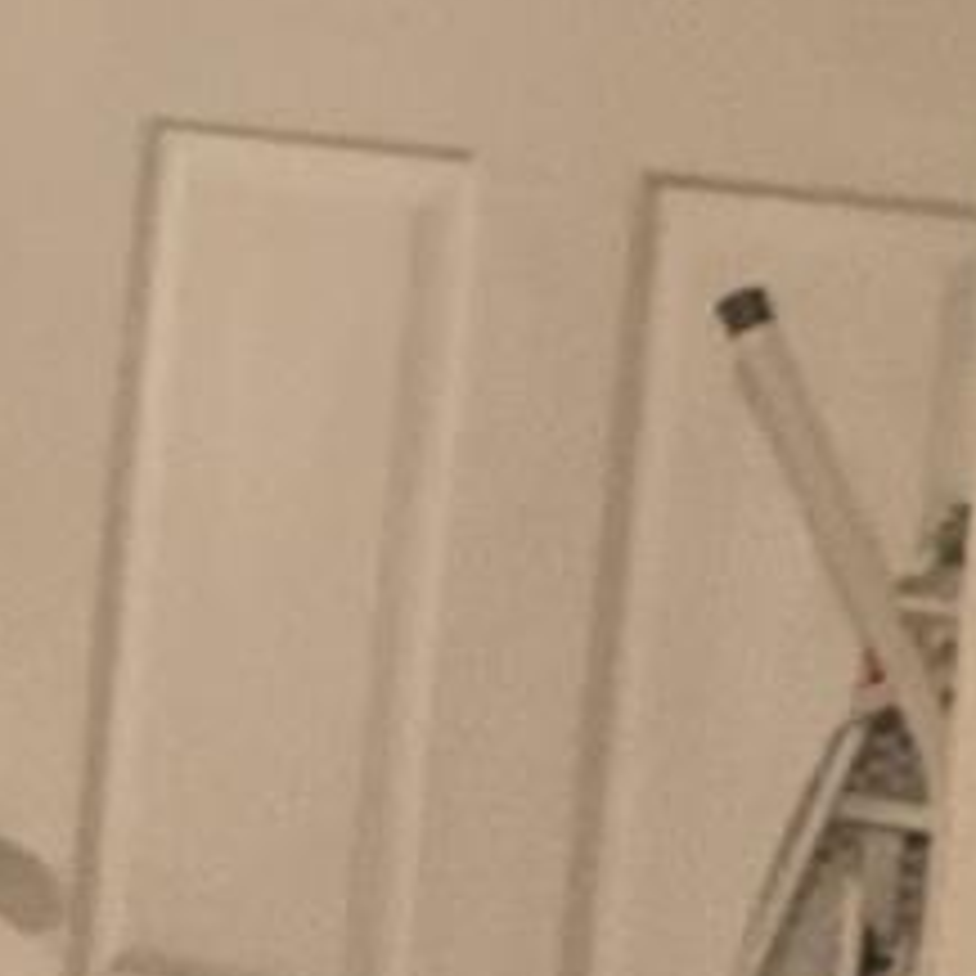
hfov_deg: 9.3
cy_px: 27
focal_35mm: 177
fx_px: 5646
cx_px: -974
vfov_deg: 9.8
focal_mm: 3
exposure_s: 1/30
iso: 320
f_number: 1.8
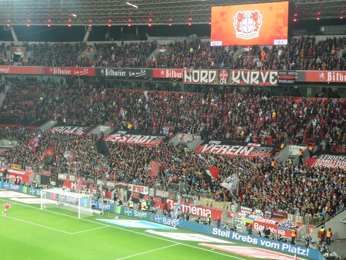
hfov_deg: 29.8
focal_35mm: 65
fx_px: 650
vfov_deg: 22.6
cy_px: 130
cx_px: 173
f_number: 4.4
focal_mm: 11.7
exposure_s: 1/80
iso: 800
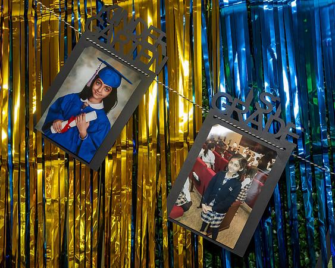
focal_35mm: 54
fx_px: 538
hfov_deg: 34.6
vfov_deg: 27.9
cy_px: 134
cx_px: 169
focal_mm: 30
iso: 1250
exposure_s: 1/250
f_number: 4
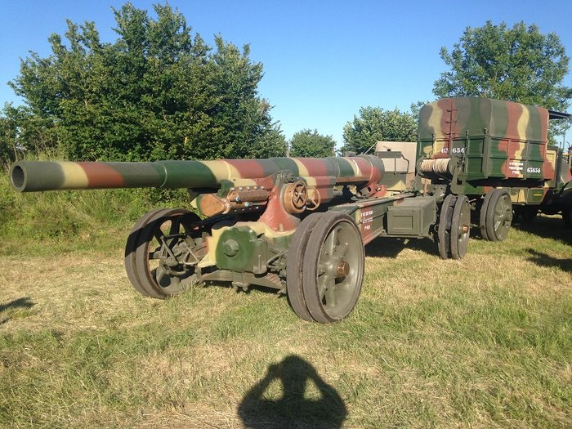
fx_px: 545
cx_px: 286
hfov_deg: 55.4
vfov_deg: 42.9
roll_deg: +0.9
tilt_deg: -6.5
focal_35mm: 33
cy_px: 214
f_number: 2.4
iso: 50
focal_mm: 4.12
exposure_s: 1/1261
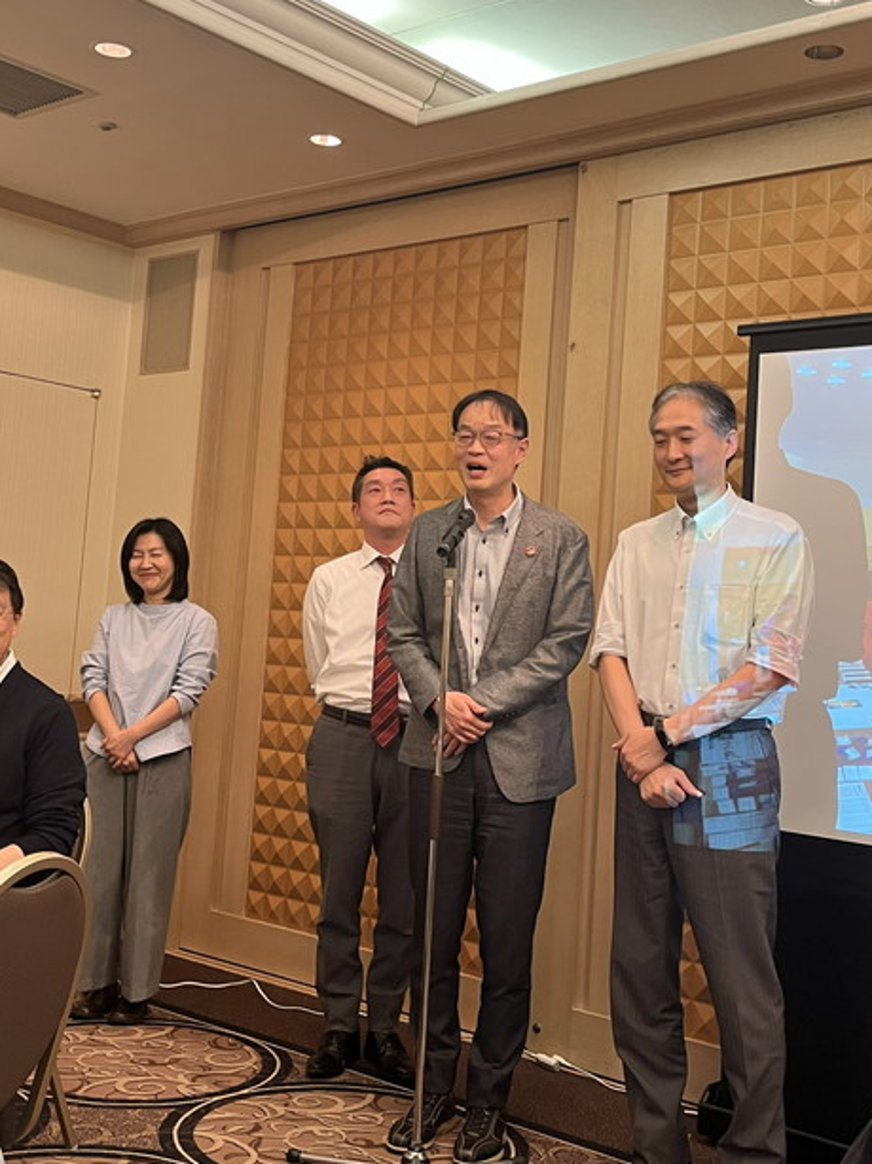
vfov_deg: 43.7
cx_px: 400
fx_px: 1445
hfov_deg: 33.6
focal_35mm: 43
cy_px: 495
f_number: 1.6
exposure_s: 1/50
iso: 100
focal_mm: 5.1
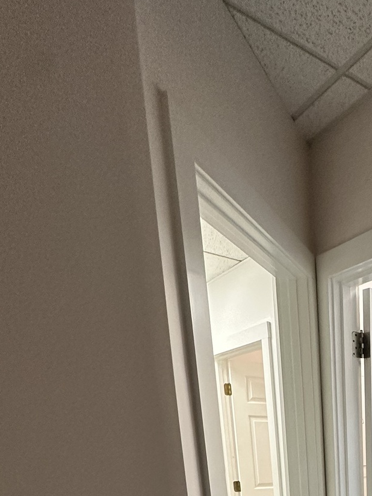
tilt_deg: -15.3
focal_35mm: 34
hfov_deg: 35.1
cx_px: 420
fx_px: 487
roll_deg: -1.5
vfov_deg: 40.2
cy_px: 579
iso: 250
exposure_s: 1/120
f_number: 2.2
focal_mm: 2.22
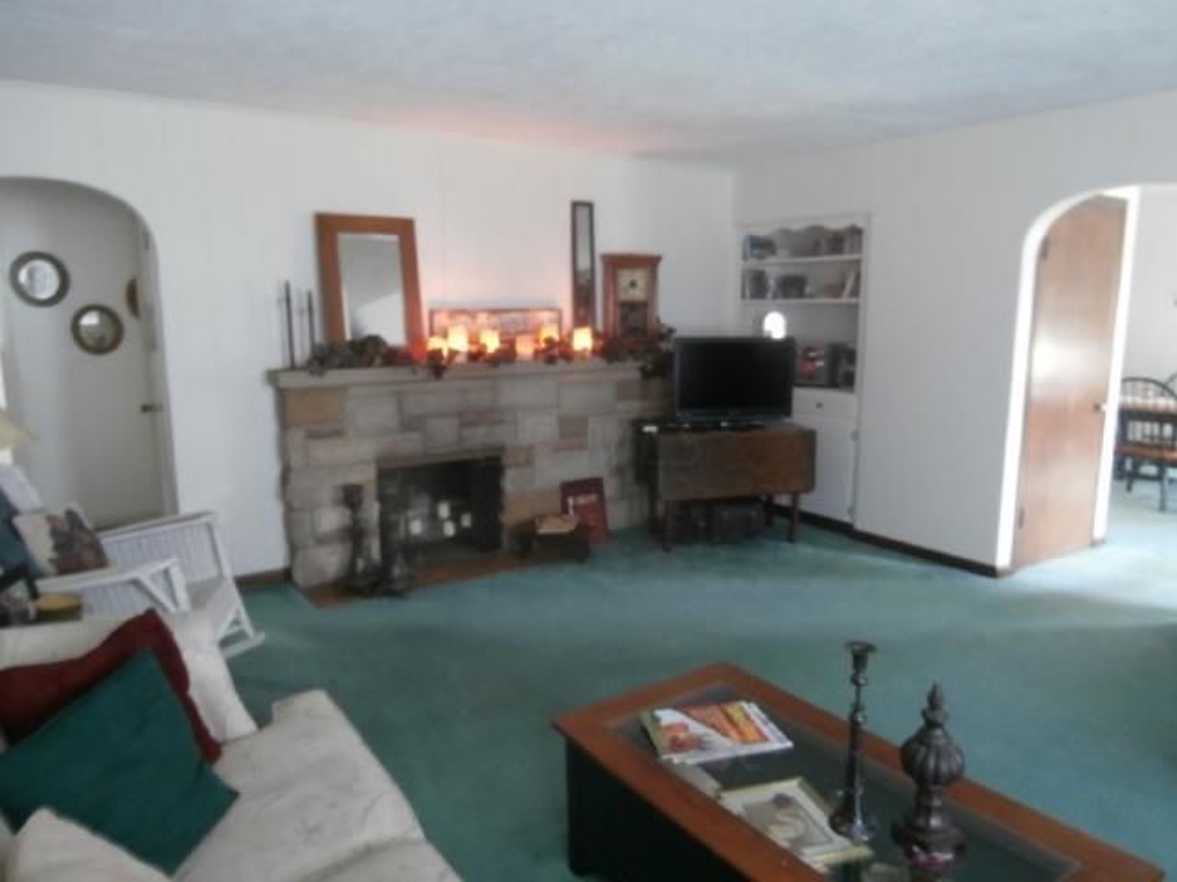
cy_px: 441
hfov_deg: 71.6
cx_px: 588
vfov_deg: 56.8
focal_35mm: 24
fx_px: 816
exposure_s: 1/2
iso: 200
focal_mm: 4.2
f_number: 3
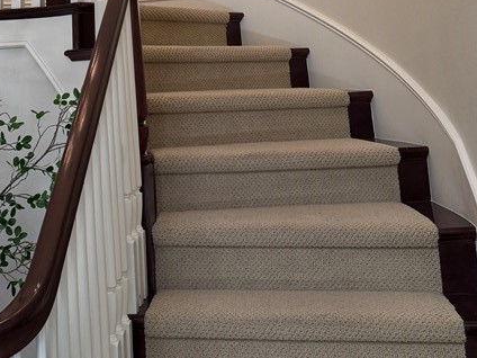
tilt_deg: +14.2
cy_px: -102
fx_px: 799
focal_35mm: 58
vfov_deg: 22.6
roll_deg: +1.7
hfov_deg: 32.7
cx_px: 126
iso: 200
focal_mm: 6.76
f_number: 1.78
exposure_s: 1/120
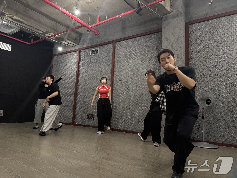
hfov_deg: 71.6
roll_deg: -3.1
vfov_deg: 56.8
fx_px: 164
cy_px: 89
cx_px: 118
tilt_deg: +6.7
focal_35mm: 24
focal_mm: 6.76
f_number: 1.78
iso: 400
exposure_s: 1/59
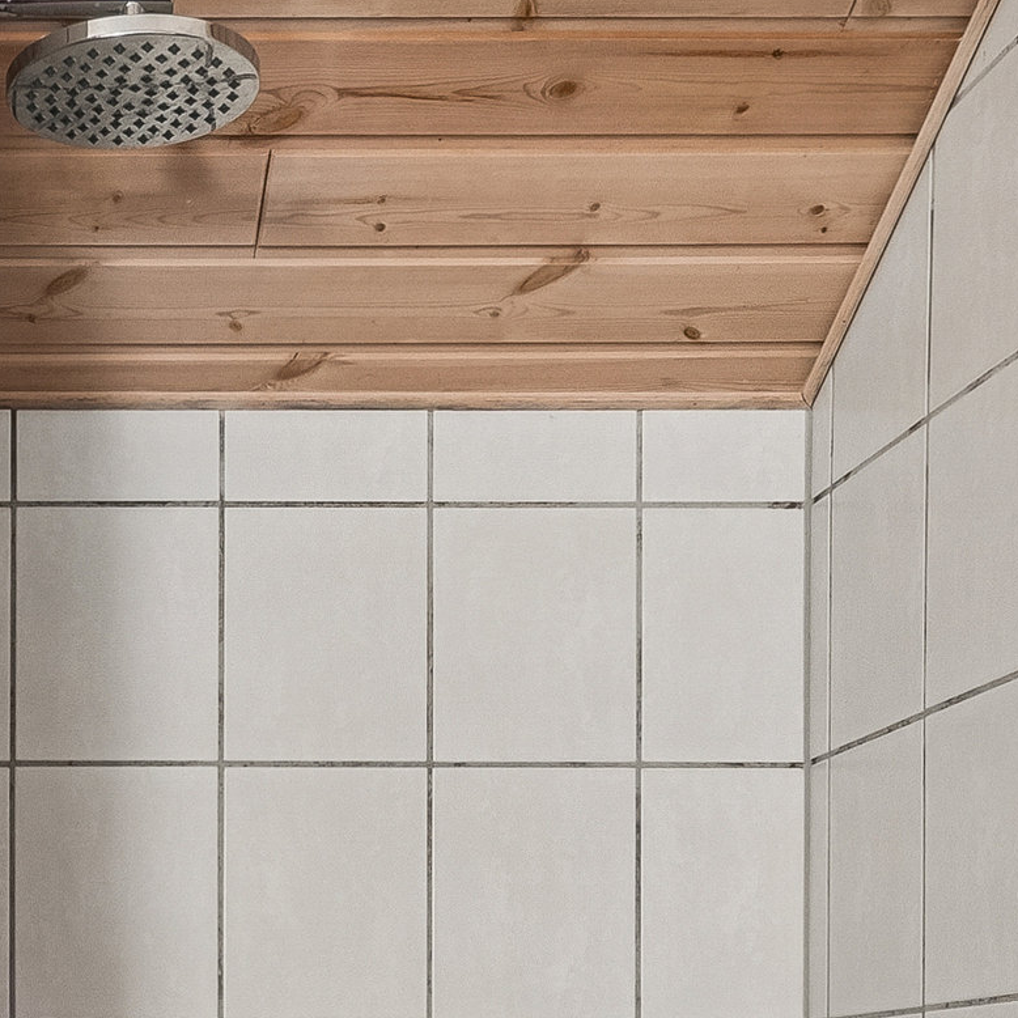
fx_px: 1963
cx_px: -153
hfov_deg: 26.4
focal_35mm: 59
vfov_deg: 26.4
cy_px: 1165
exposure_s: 1/6
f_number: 10
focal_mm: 12
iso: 200
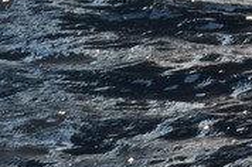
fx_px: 2173
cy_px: -283
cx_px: 374
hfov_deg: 6.6
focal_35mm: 311
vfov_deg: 4.3
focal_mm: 36
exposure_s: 1/400
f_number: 10
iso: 200
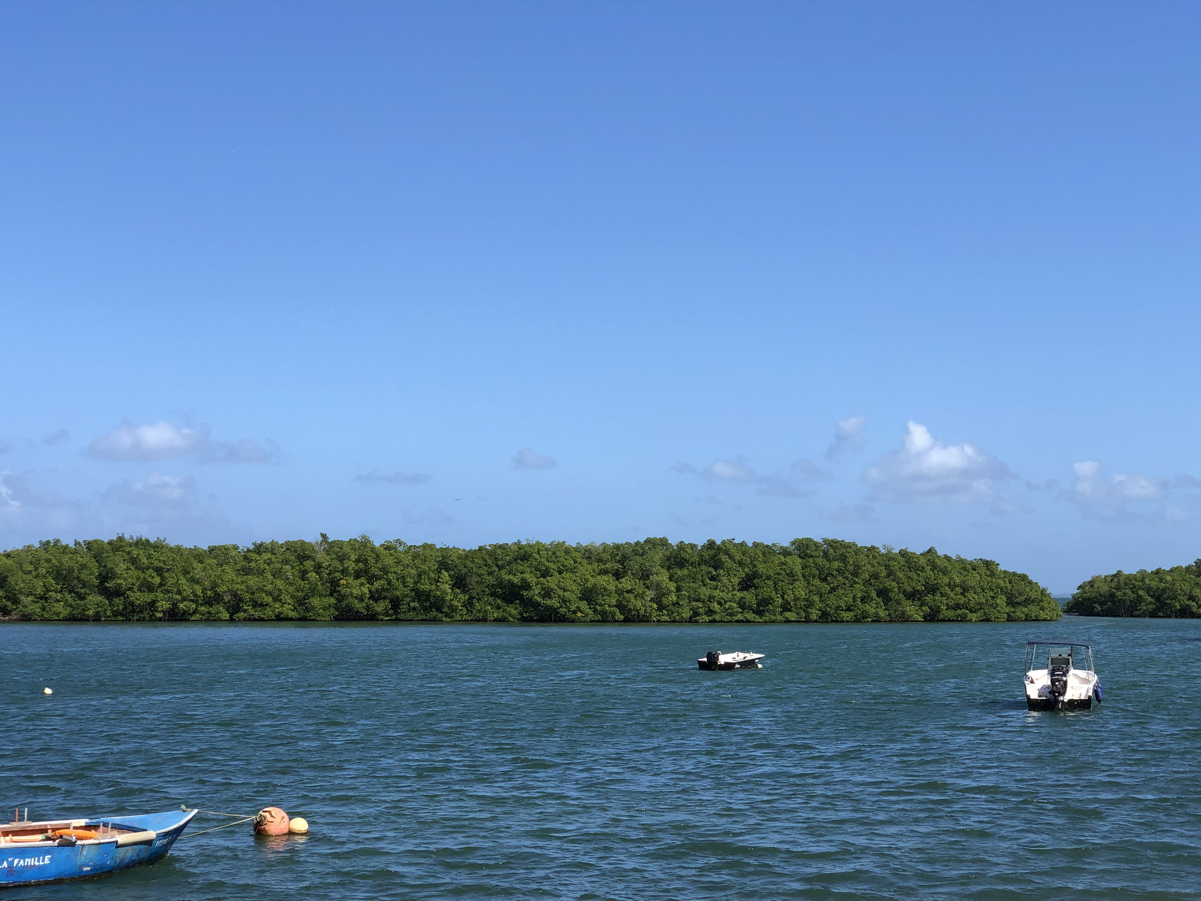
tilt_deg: +2.6
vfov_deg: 23.6
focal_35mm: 62
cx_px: 654
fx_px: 2151
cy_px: 532
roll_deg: +0.6
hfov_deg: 31.2
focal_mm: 6
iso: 16
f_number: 2.4
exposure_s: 1/1297
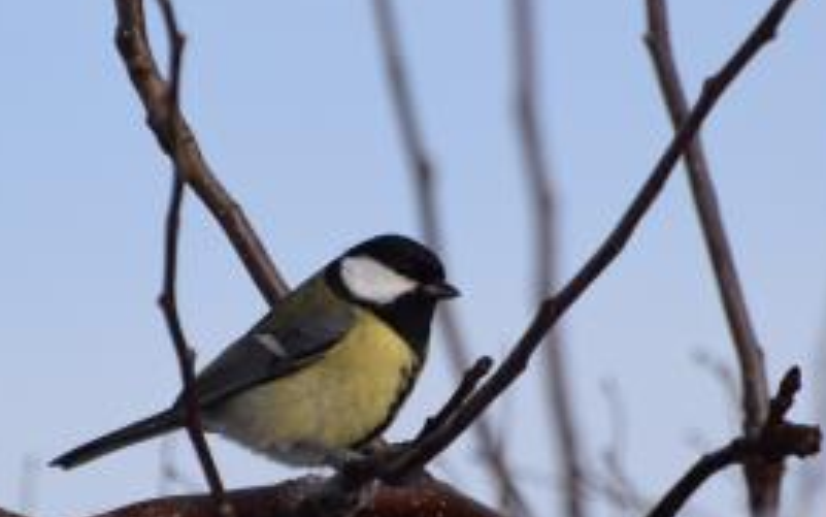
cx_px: 312
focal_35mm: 962
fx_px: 21660
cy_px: 353
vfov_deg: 1.4
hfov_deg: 2.2
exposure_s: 1/800
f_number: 6.3
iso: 200
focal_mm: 280
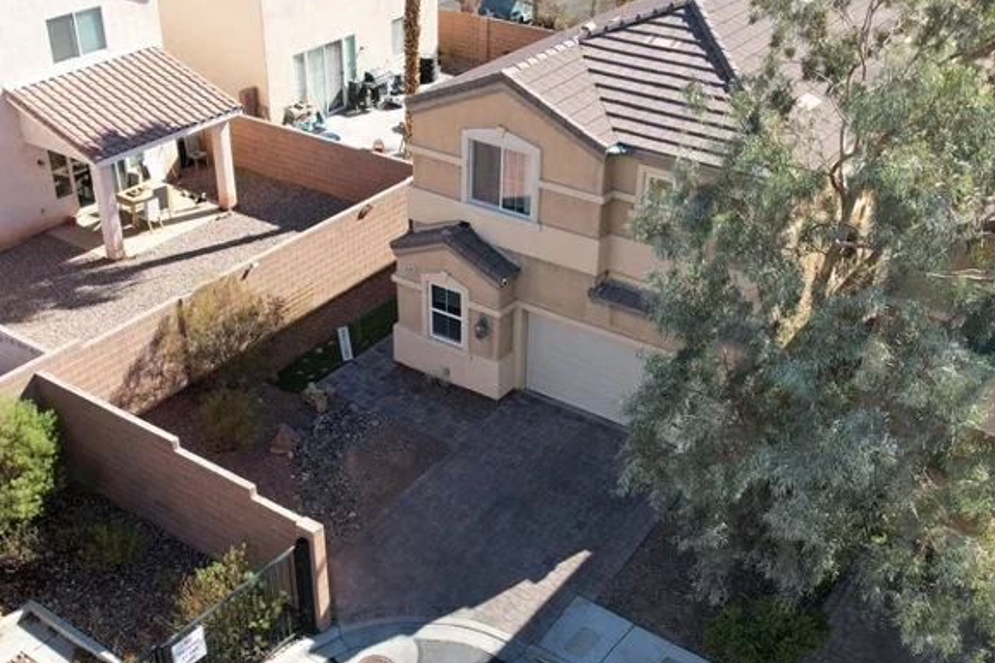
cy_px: 407
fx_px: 1078
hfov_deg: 49.5
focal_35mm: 39
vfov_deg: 34.0
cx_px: 441
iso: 120
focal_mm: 8.38
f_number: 2.8
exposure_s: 1/1000
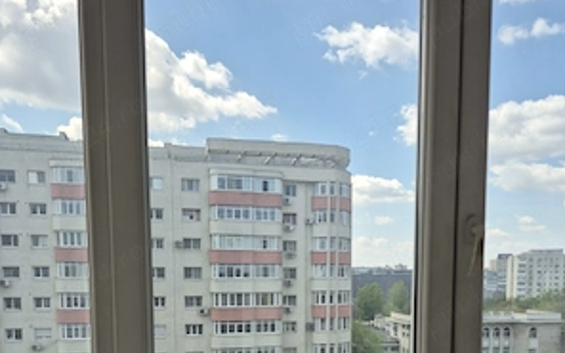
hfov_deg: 58.1
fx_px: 508
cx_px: 284
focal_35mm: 33
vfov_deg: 35.9
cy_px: 321
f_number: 1.8
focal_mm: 5.4
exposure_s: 1/854
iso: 25
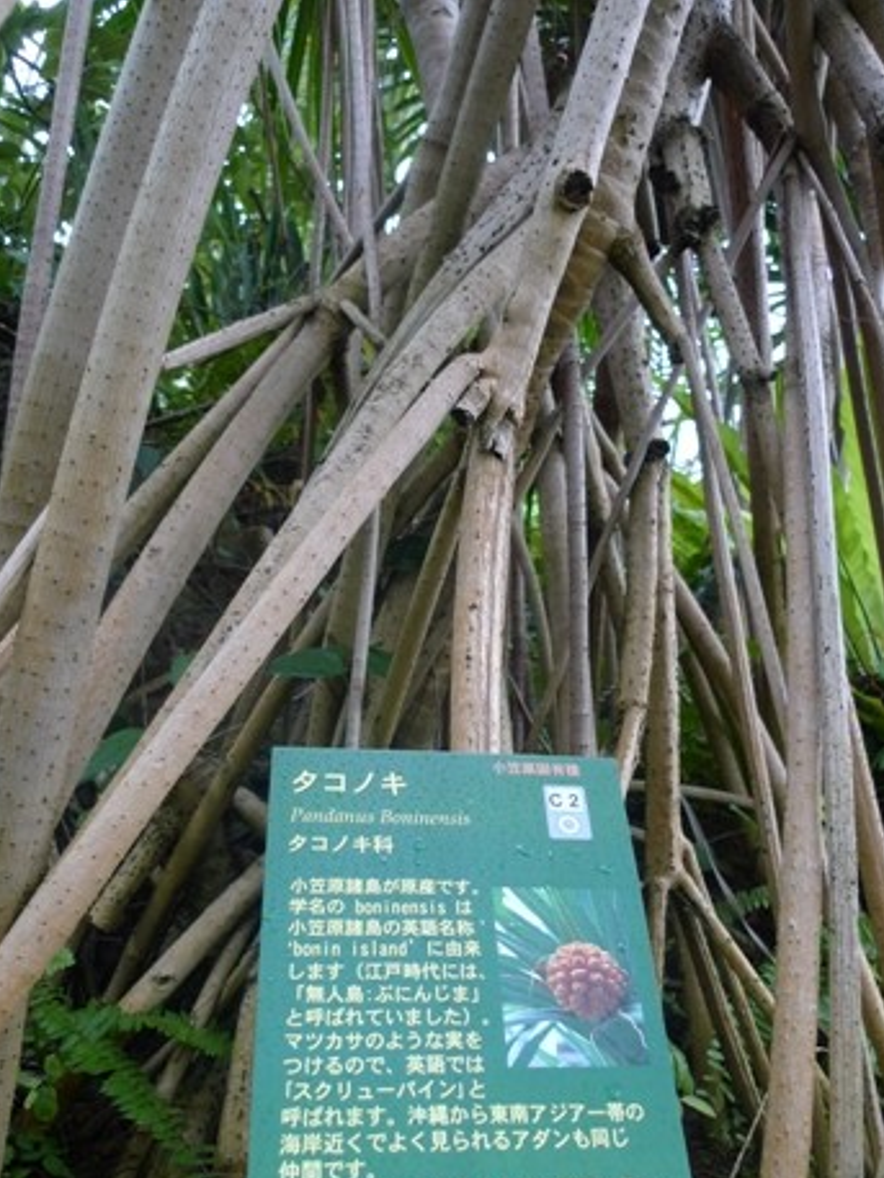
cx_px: 446
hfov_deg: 49.8
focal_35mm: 28
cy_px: 684
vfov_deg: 63.1
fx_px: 953
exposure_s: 1/30
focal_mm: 5.1
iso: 200
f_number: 2
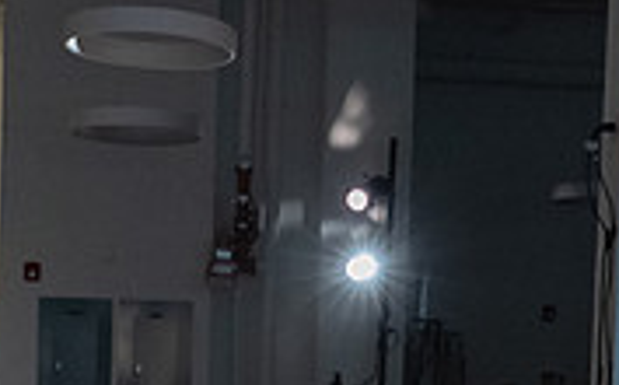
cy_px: 565
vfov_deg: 11.2
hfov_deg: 18.6
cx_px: 235
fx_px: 1886
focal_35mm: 112
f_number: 4
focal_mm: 31
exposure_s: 1/320
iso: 6400
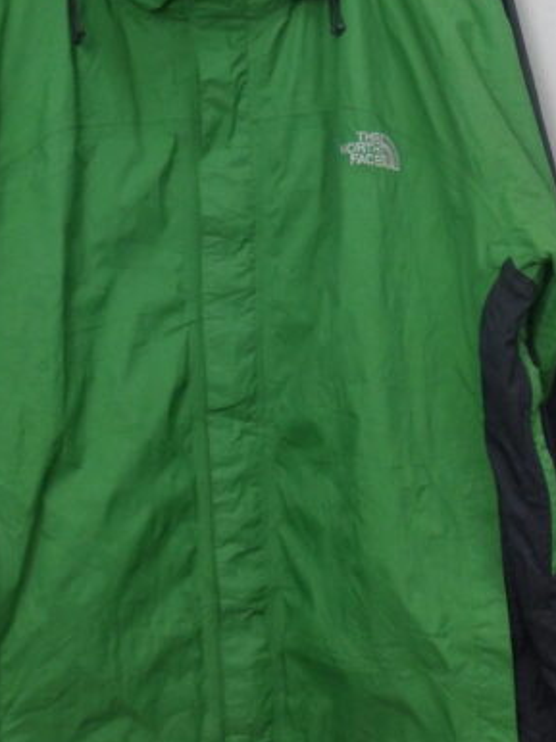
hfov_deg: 26.1
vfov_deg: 34.3
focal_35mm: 56
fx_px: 1201
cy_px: 300
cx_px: 248
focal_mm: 4.9
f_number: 3
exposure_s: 1/60
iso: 434
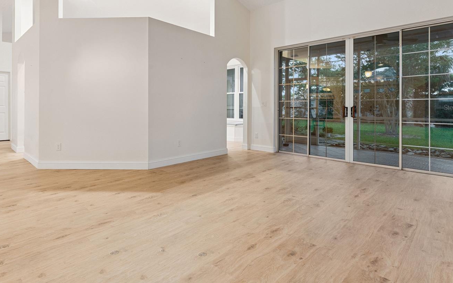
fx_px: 250
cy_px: 107
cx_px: 197
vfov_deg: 58.3
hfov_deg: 83.9
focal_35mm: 20
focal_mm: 16.2
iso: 800
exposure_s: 1/4
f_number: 10
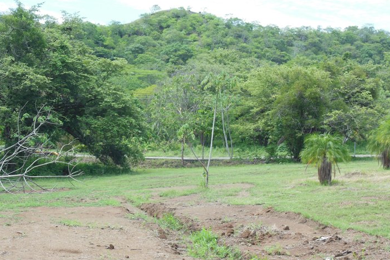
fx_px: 845
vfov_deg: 17.5
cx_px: 183
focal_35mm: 78
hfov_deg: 26.0
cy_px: 123
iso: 125
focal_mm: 11.7
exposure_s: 1/320
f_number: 4.3
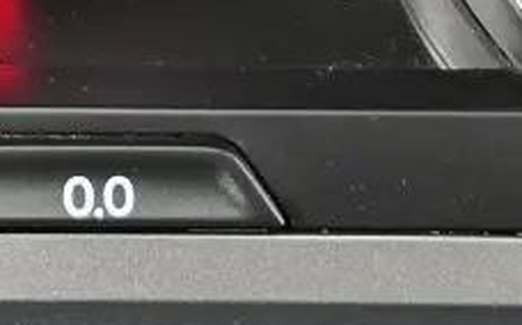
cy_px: -382
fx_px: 2189
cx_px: -5
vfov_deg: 8.0
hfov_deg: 13.4
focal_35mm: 154
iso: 200
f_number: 1.7
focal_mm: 6.3
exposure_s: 1/61.5
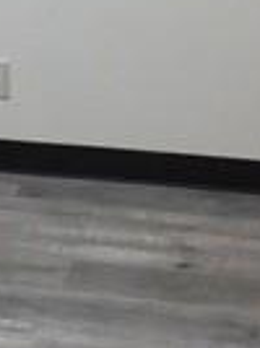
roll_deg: +2.6
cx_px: -42
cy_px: -34
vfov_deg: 13.9
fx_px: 1396
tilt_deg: -11.8
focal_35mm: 139
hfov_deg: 10.5
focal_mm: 4.15
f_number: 2.2
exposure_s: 1/30
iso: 32
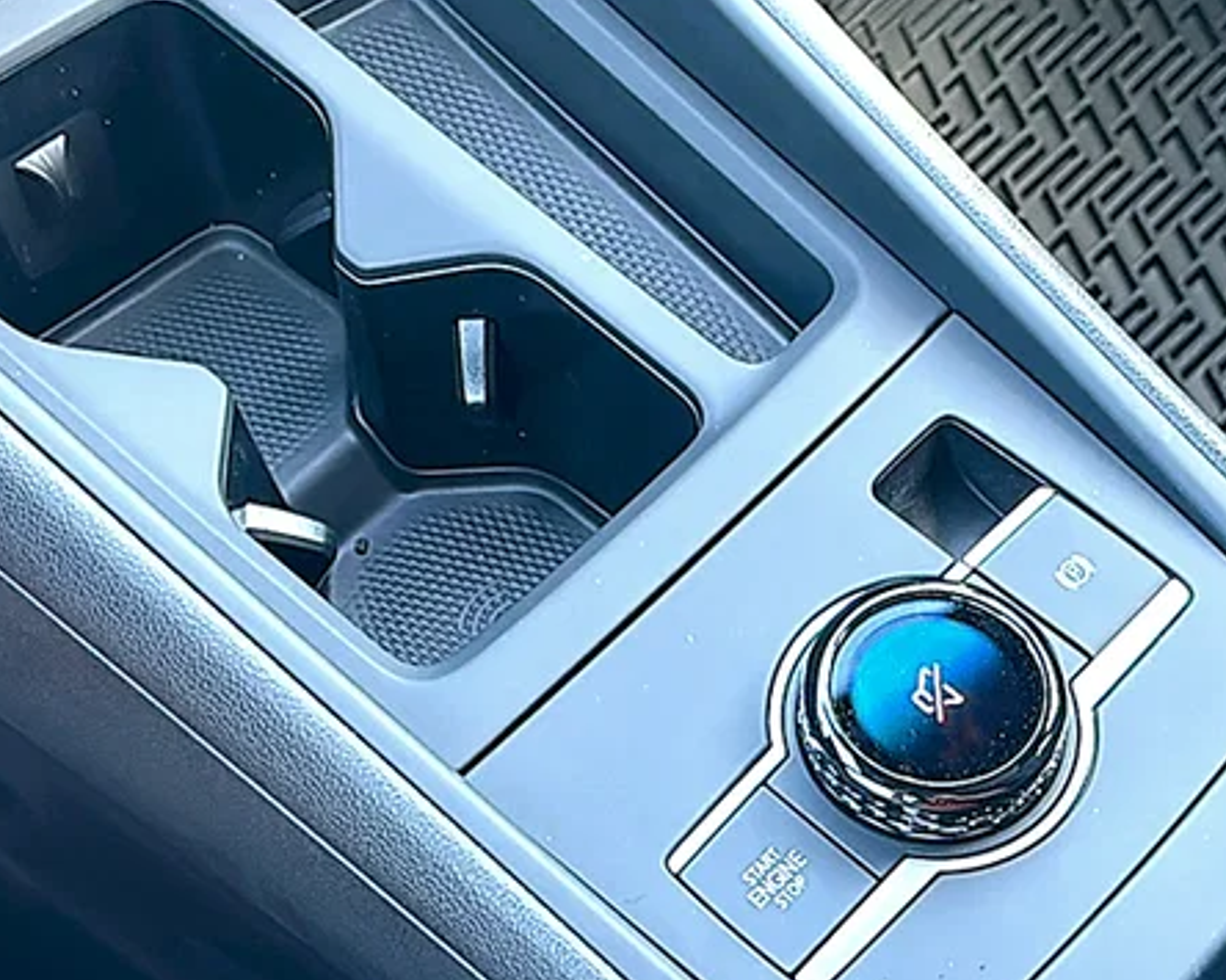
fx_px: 2177
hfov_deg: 31.5
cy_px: 446
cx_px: 599
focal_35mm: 60
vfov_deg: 25.4
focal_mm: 6.86
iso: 100
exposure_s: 1/47
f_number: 1.78
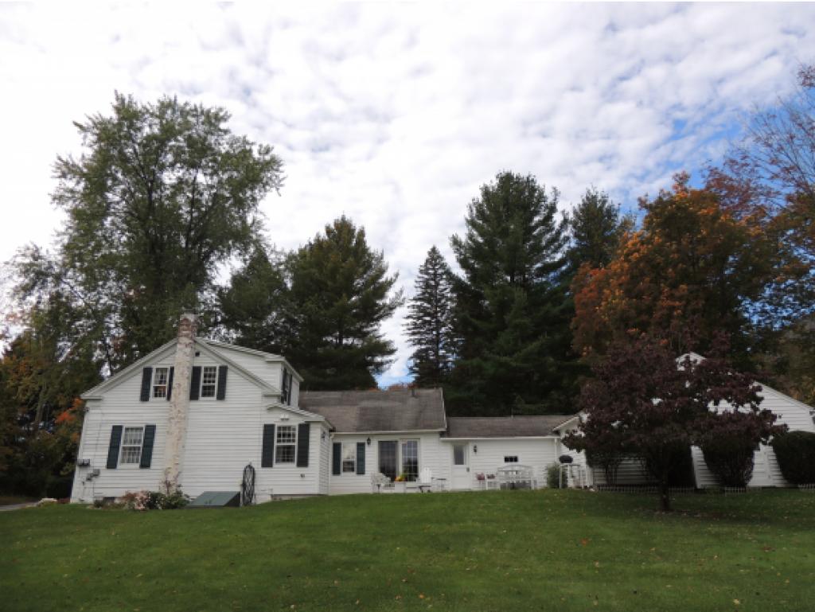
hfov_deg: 71.6
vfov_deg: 56.9
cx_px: 408
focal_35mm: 24
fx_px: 565
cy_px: 306
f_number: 3
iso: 100
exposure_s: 1/640
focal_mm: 4.3
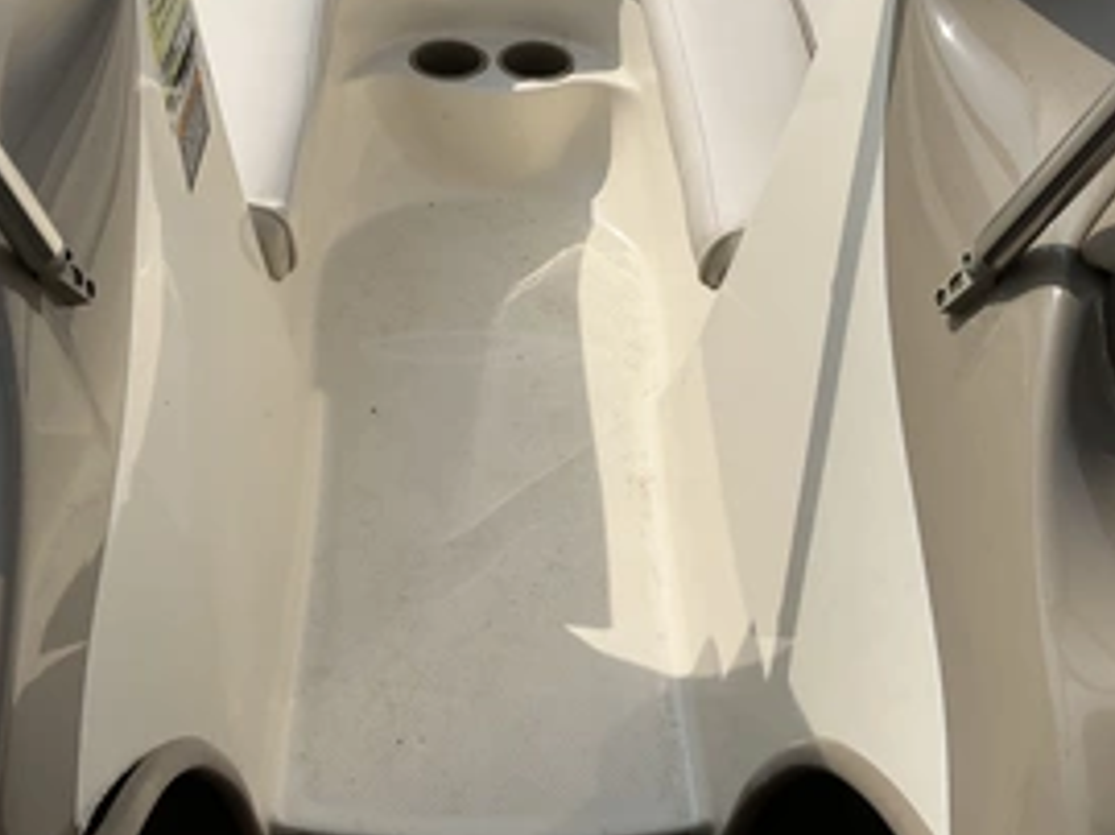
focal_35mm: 43
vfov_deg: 33.3
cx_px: 508
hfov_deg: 43.8
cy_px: 293
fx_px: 1384
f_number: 1.8
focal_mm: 3
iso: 25
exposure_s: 1/4065
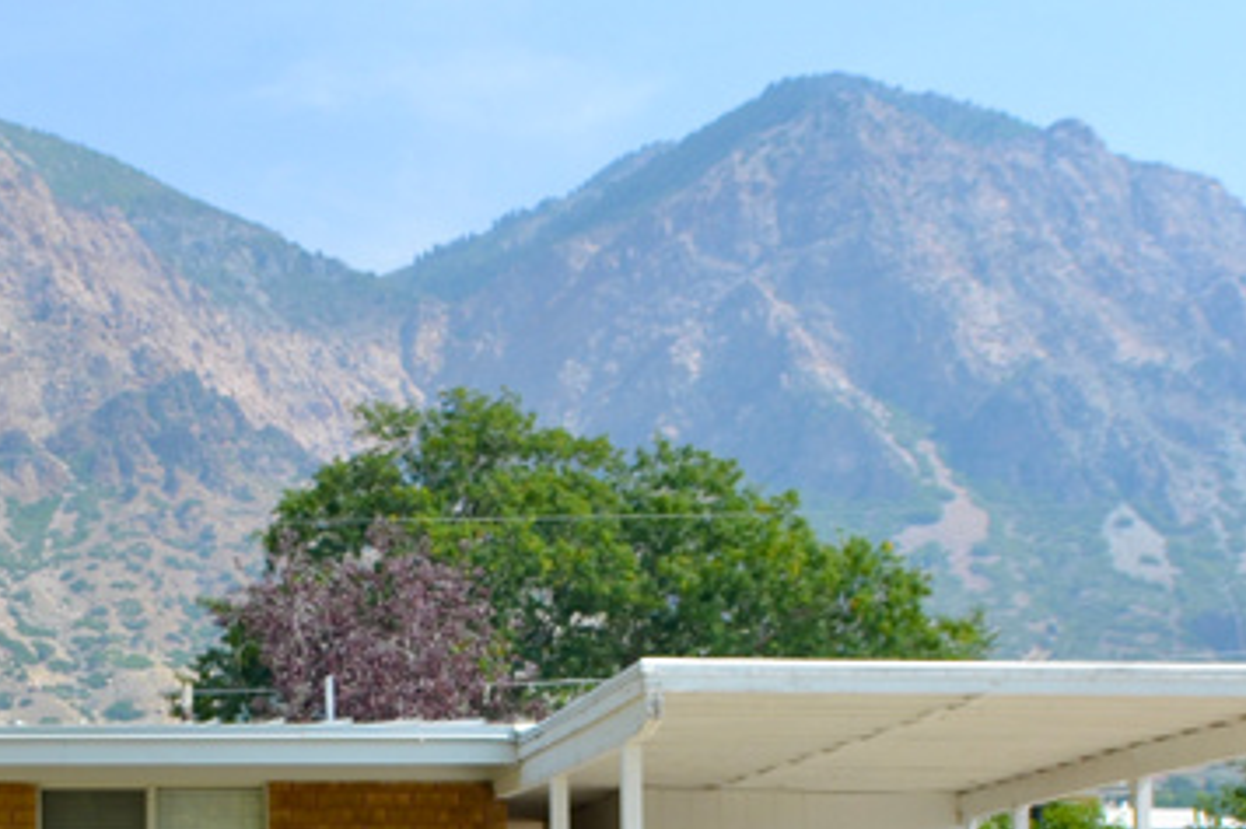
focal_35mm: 95
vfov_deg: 14.2
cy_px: 768
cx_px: 133
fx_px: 3286
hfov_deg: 21.0
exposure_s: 1/250
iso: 100
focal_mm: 22
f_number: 8
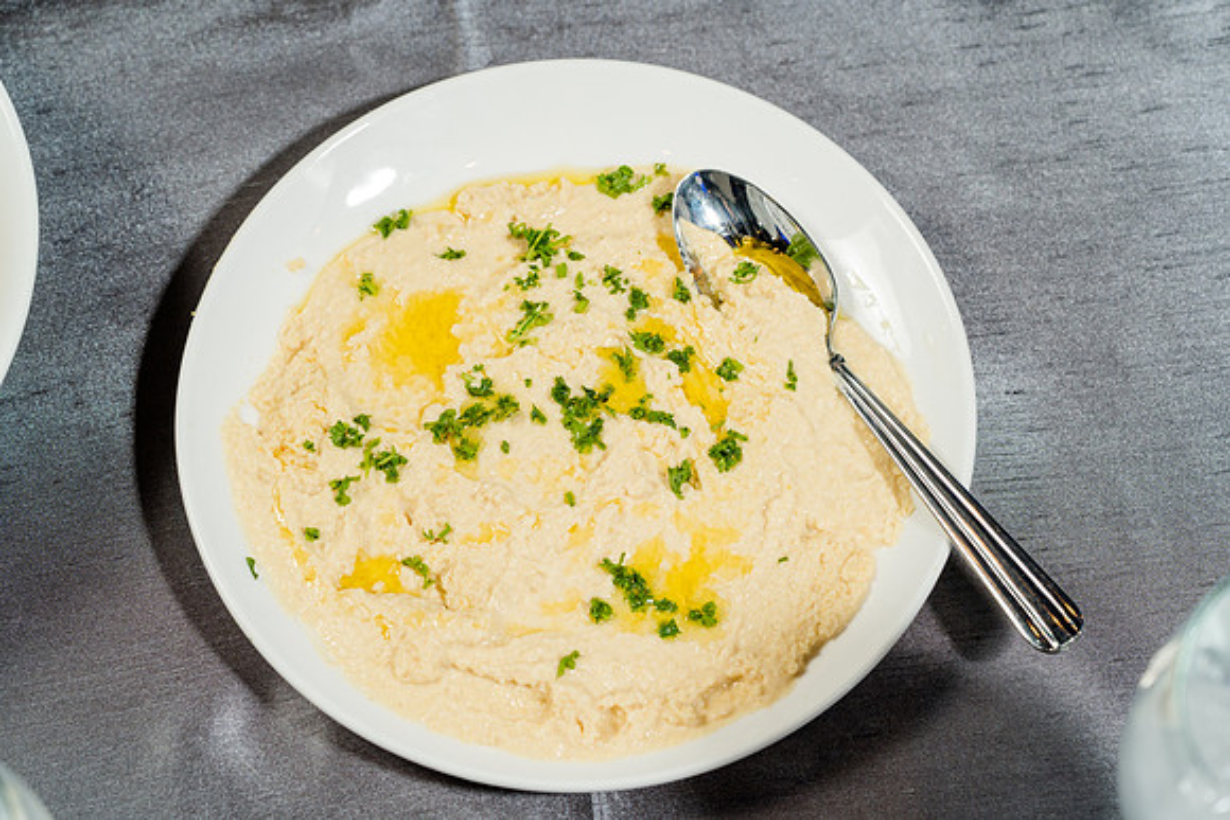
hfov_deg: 22.6
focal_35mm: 90
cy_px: 410
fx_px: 3076
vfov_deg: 15.2
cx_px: 615
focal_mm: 90
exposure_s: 1/250
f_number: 5.6
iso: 800
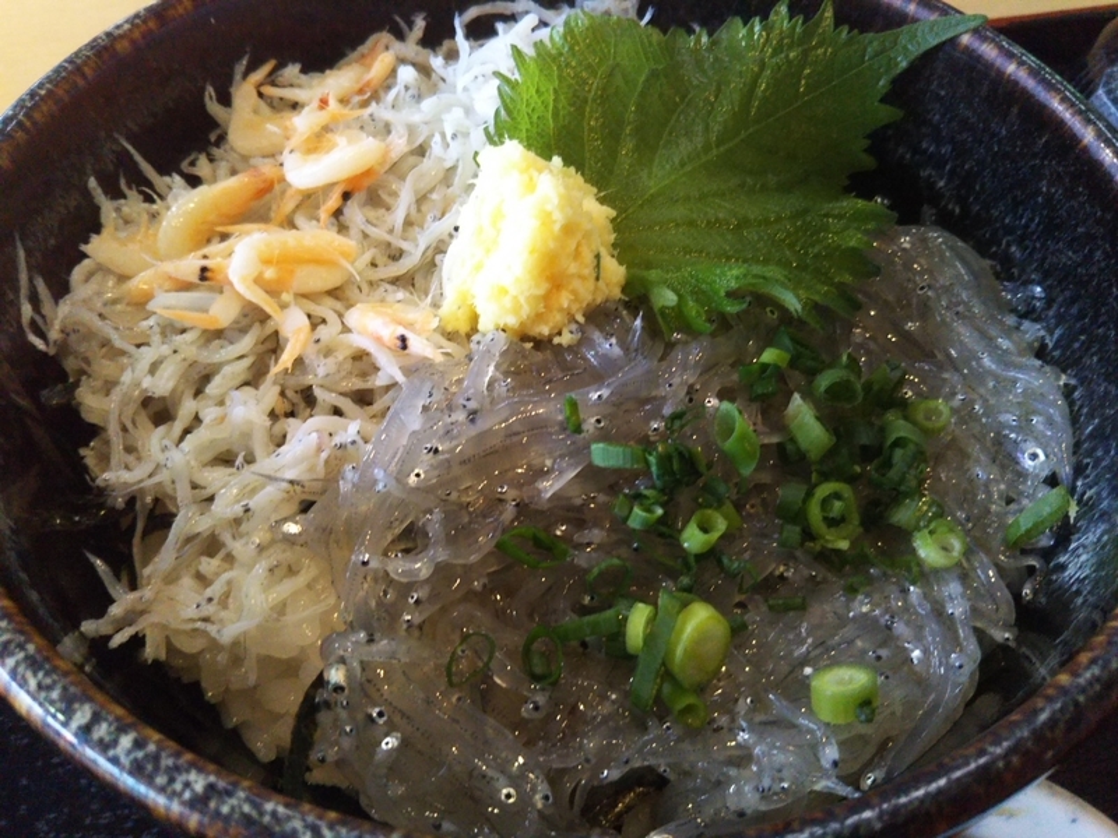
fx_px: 969
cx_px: 559
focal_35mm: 30
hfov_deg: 60.0
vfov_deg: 46.8
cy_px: 419
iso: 250
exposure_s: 1/33
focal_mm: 4
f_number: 2.2
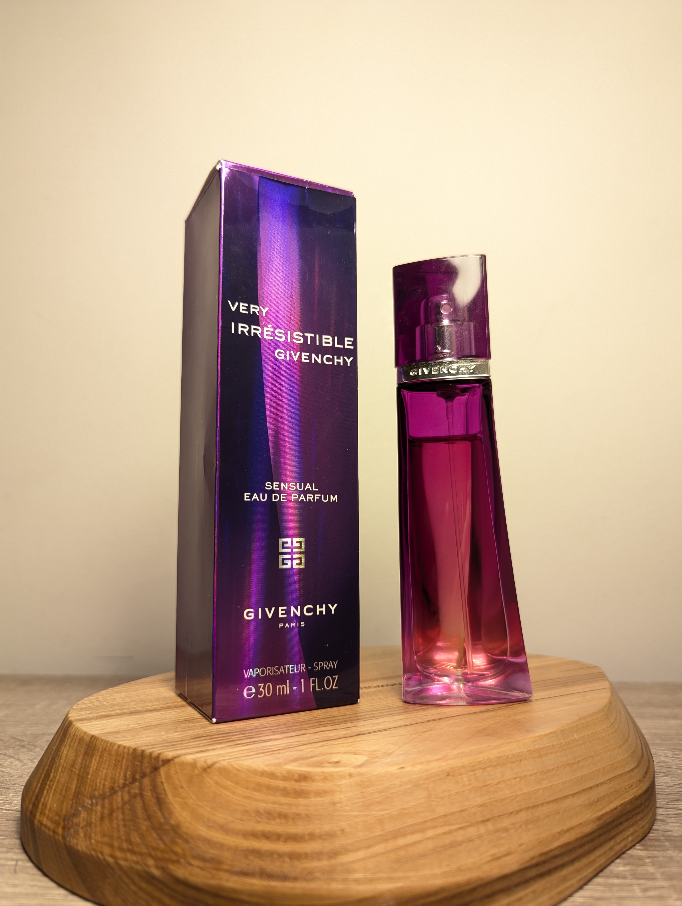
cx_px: 341
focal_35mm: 24
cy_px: 453
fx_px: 629
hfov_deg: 56.9
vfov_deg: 71.5
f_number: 1.85
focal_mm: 6.81
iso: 205
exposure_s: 1/100
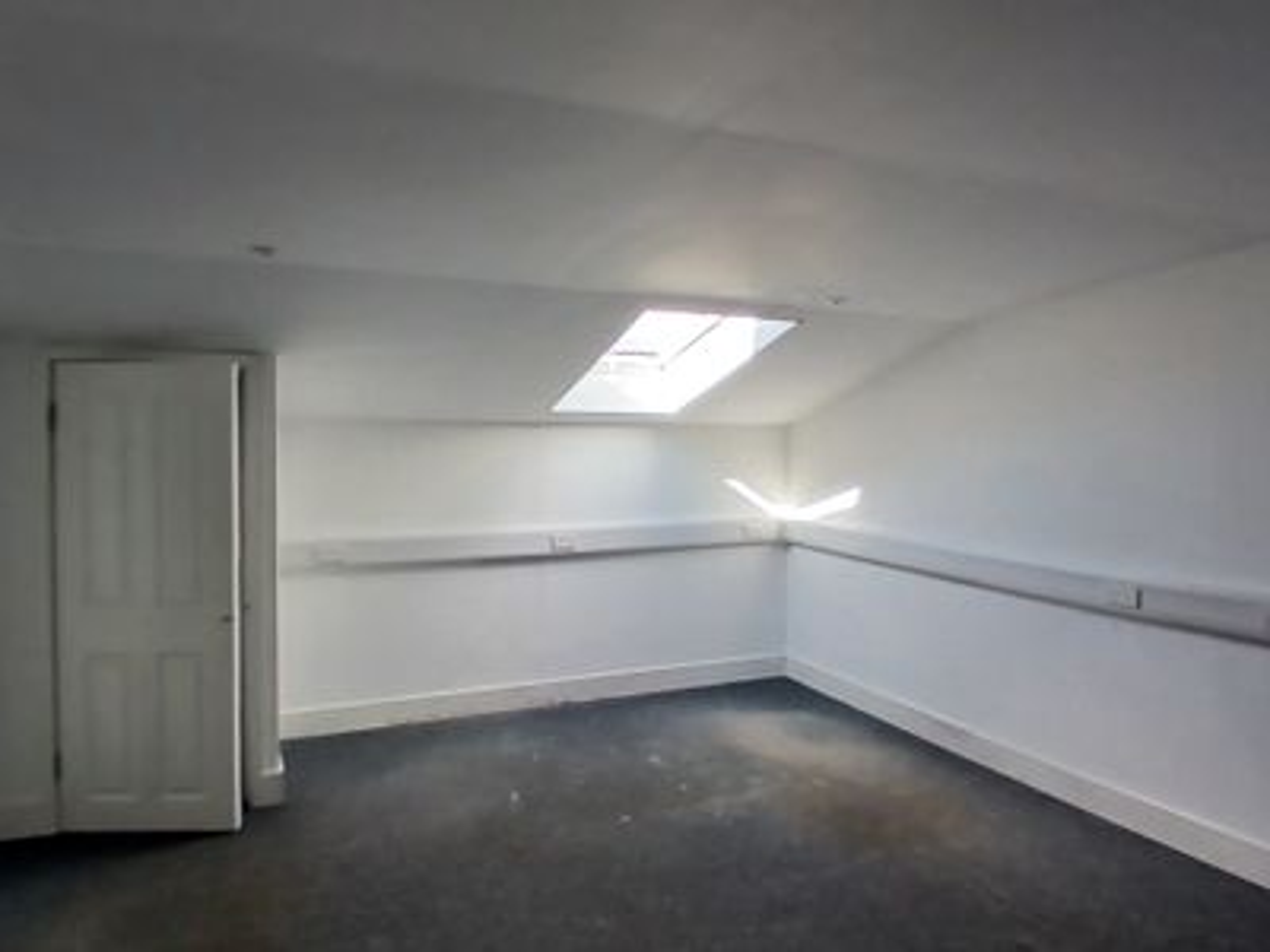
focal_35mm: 17
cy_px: 476
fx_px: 624
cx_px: 635
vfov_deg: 74.7
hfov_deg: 91.0
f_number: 2.2
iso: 100
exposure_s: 1/100
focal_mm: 1.4
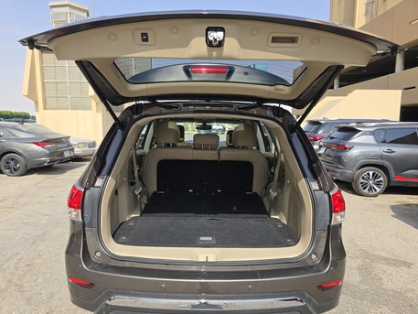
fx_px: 278
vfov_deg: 58.9
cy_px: 157
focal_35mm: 23
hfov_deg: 73.9
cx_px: 209
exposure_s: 1/697
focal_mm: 6.3
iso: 12
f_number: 1.7
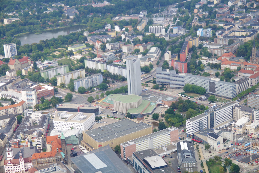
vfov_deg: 18.2
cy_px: 86
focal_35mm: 75
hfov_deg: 27.0
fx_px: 540
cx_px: 130
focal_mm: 50
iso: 100
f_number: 3.5
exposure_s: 1/500
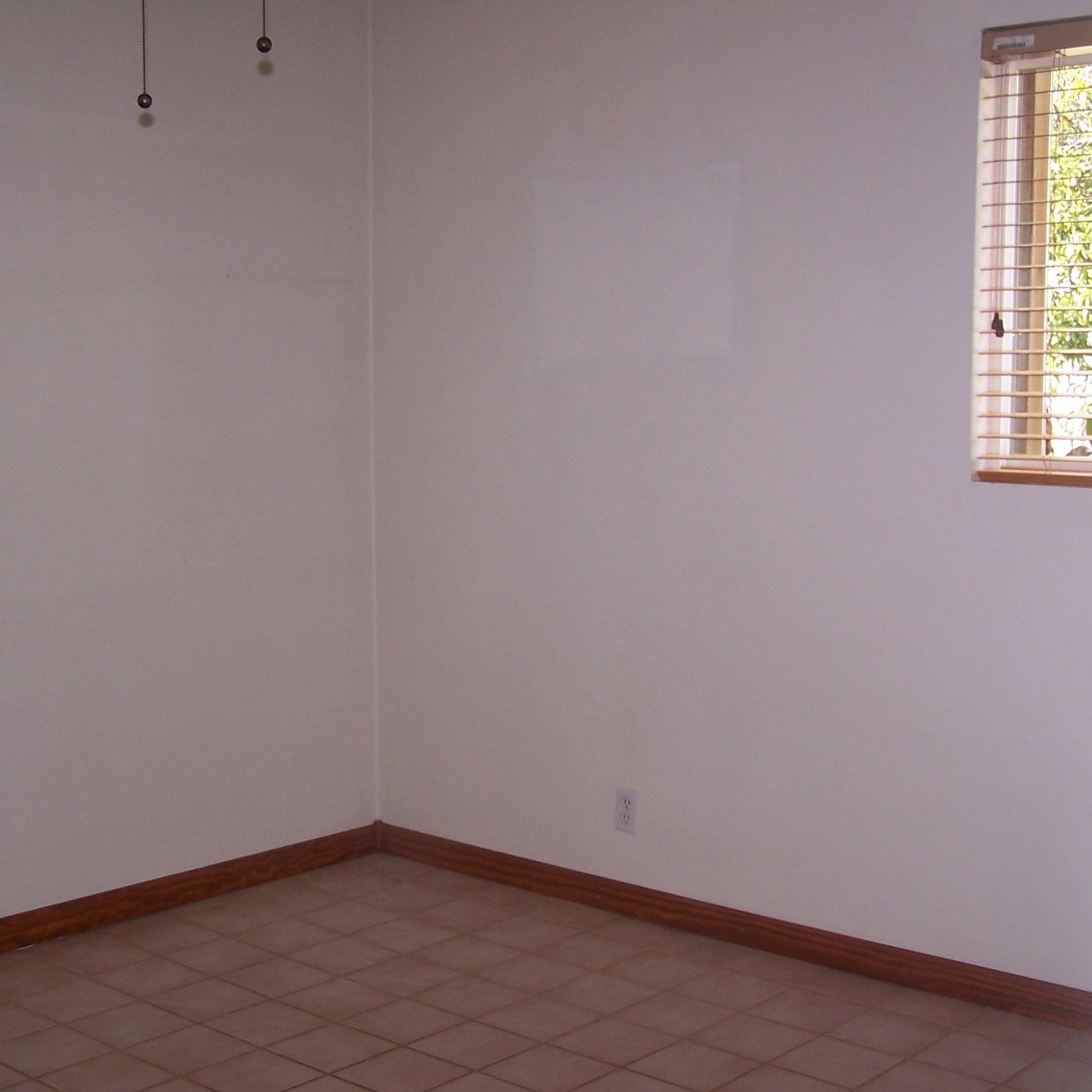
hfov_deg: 33.4
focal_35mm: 51
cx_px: 560
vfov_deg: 33.4
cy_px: 546
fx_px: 1820
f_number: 2.8
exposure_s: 1/60
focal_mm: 7.1
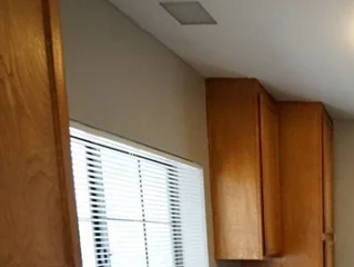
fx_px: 379
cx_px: 391
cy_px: 300
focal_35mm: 37
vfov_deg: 33.4
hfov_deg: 40.4
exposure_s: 1/250
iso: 6400
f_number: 6.3
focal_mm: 12
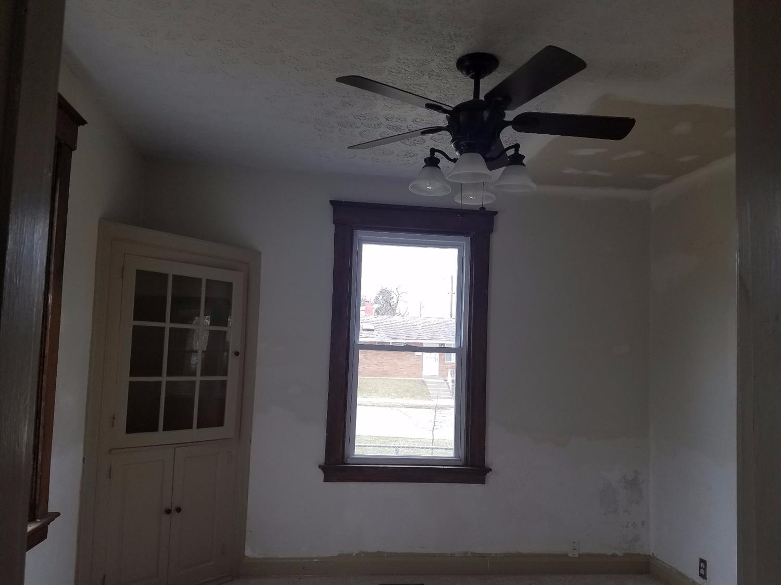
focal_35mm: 26
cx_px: 390
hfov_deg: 67.3
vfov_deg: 53.0
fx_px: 586
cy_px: 292
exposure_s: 1/100
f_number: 1.7
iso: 50
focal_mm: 4.2
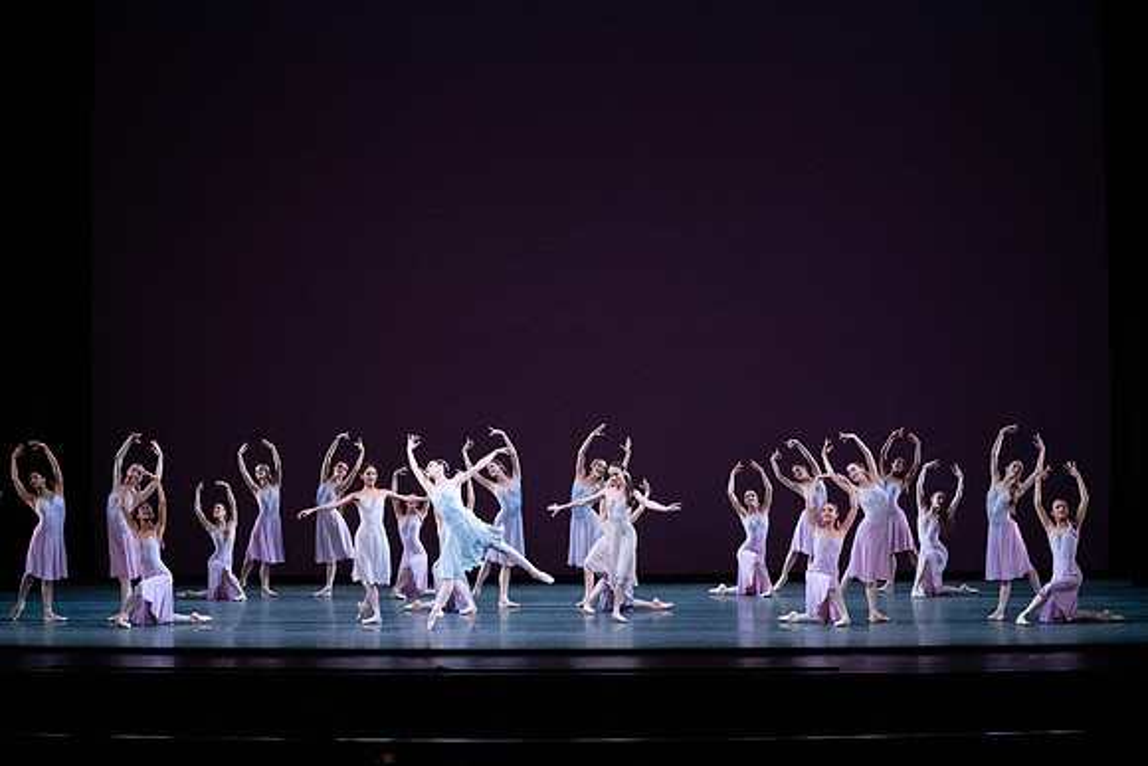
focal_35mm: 70
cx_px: 574
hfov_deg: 28.8
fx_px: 2233
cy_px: 383
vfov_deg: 19.5
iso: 12800
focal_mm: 70
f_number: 9
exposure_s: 1/400
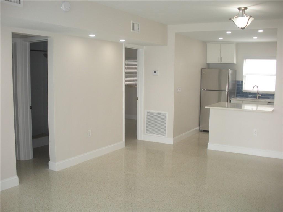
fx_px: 294
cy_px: 106
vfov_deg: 39.7
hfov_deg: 51.4
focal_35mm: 36
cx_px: 142
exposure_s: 1/78.1
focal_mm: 6.3
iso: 88
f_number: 3.5
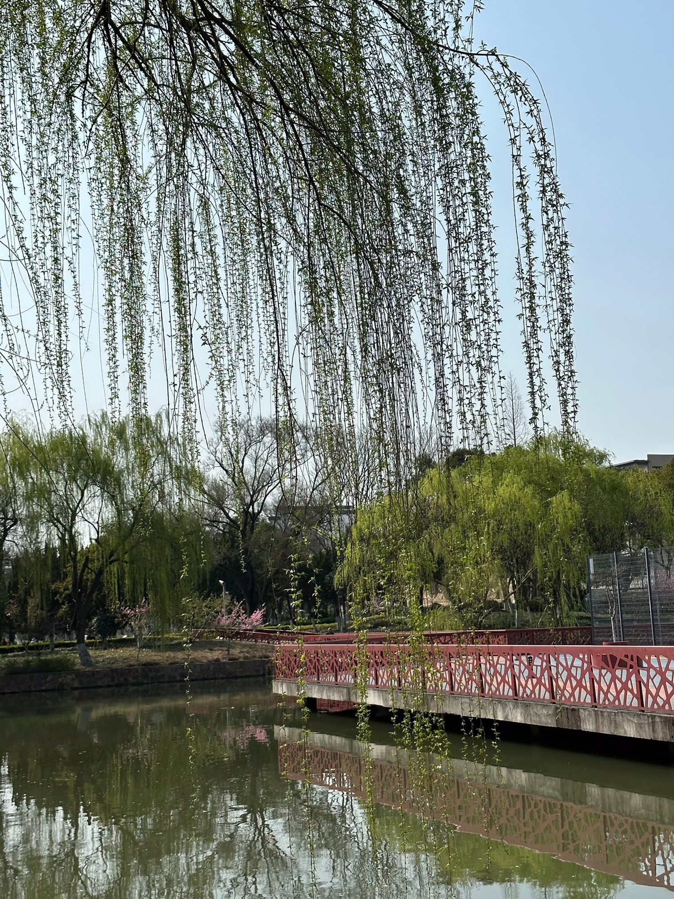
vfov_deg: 39.7
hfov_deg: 30.3
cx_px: 337
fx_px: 1246
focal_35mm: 48
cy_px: 450
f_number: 1.78
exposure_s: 1/6623
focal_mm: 6.86
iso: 64
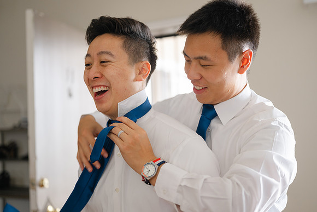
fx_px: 440
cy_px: 106
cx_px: 158
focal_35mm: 50
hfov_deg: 39.6
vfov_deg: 27.0
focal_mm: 50
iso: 280
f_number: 1.8
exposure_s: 1/160
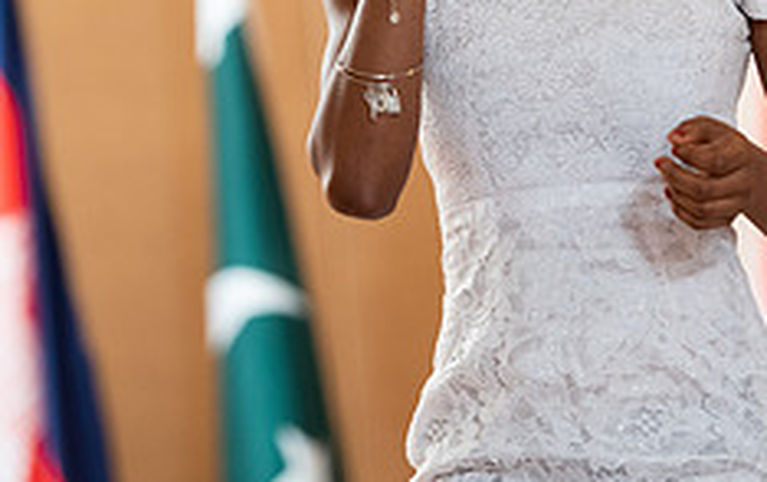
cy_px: -130
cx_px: 547
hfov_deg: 5.9
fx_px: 7389
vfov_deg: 3.7
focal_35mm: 353
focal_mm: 140
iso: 2000
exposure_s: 1/200
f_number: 3.2
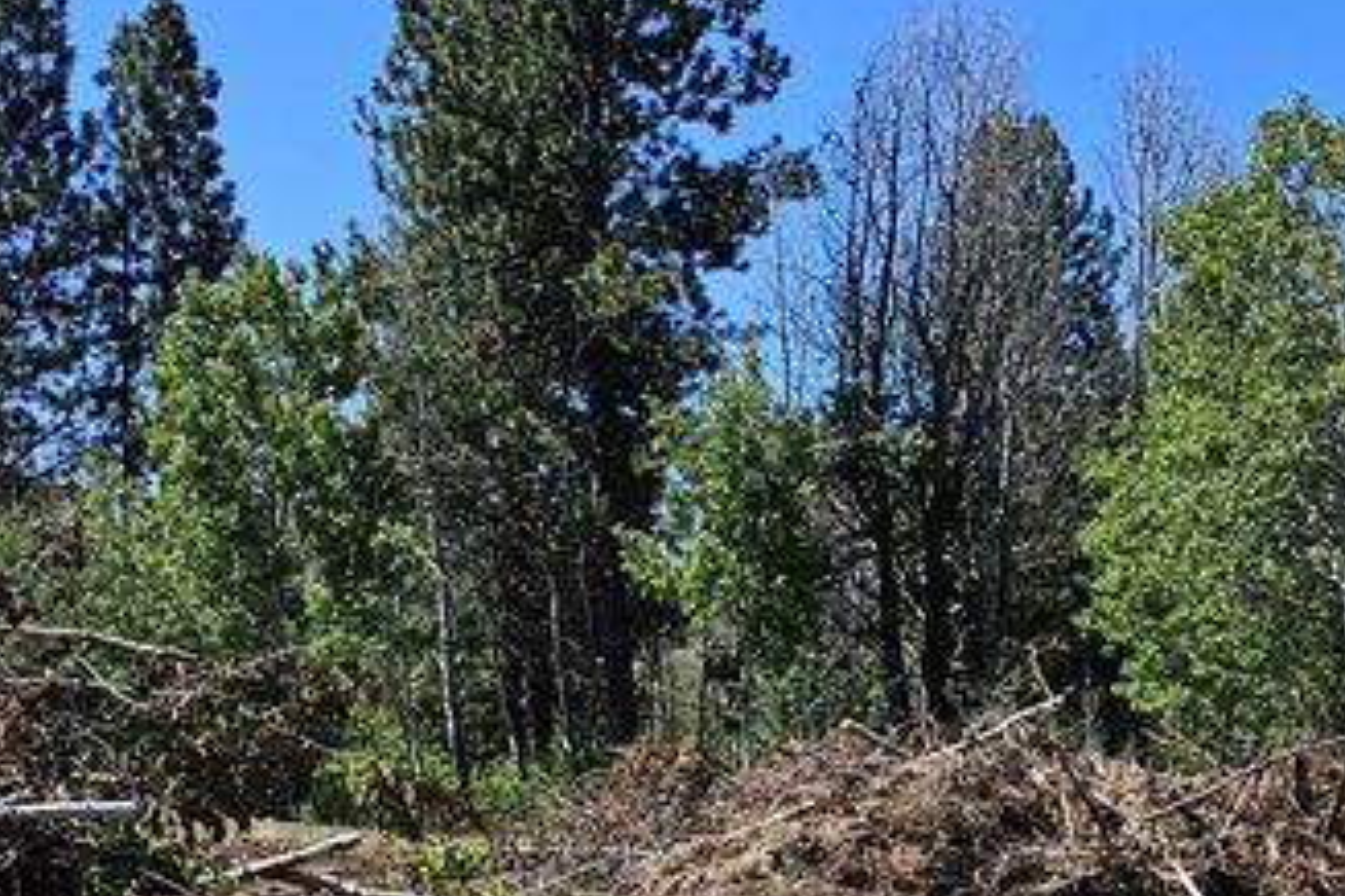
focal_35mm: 75
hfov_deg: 26.7
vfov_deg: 18.1
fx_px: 2802
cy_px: 633
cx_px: 391
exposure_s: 1/1406
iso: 25
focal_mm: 5.4
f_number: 1.8
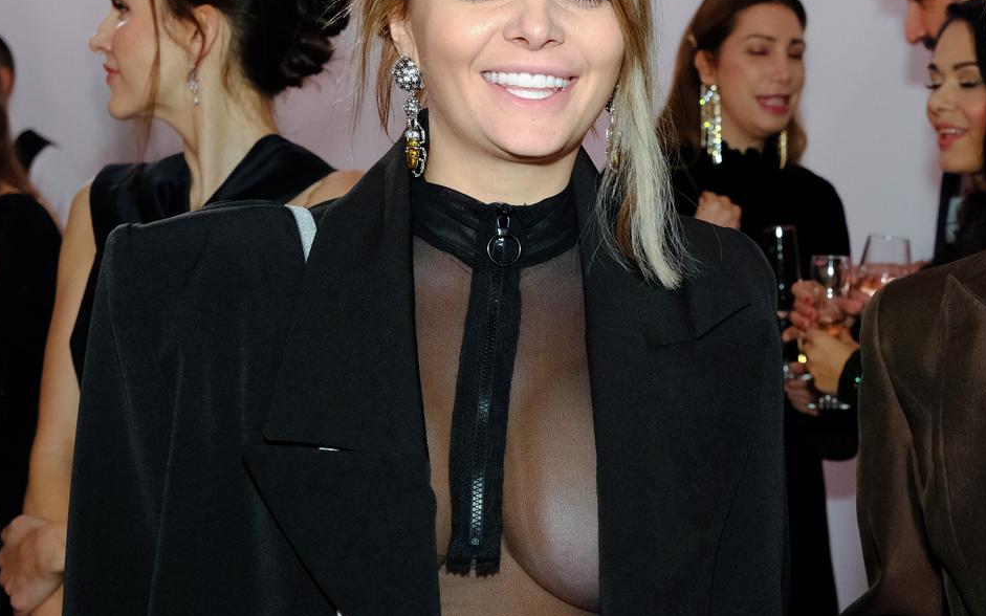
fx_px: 1908
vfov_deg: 18.3
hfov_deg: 28.5
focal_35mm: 71
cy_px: 316
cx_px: 747
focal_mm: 27.4
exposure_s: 1/100
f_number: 4
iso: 1600
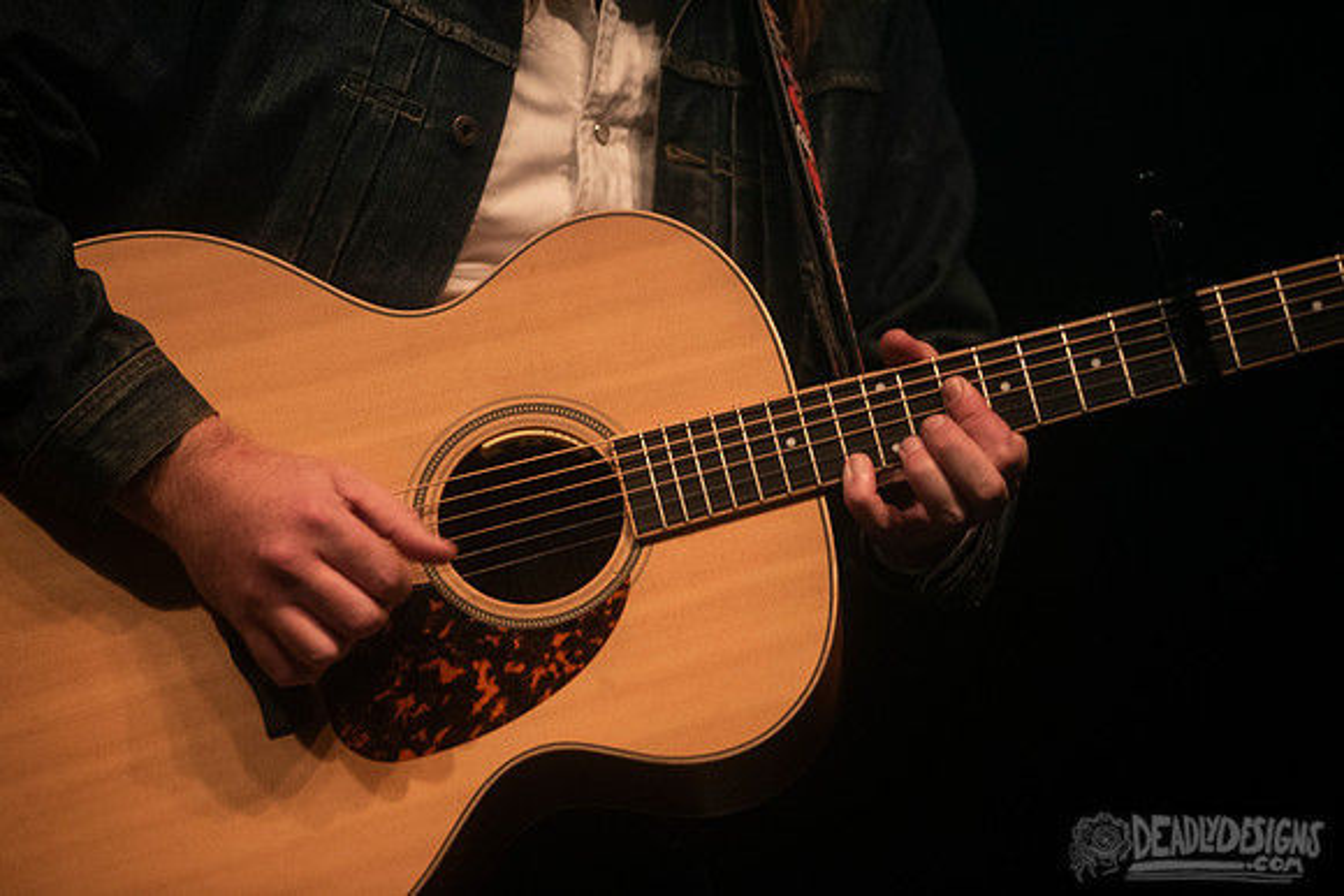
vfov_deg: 7.4
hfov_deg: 11.1
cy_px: 448
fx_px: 6908
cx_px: 672
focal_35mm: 185
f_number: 3.2
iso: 2500
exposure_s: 1/125
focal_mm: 185
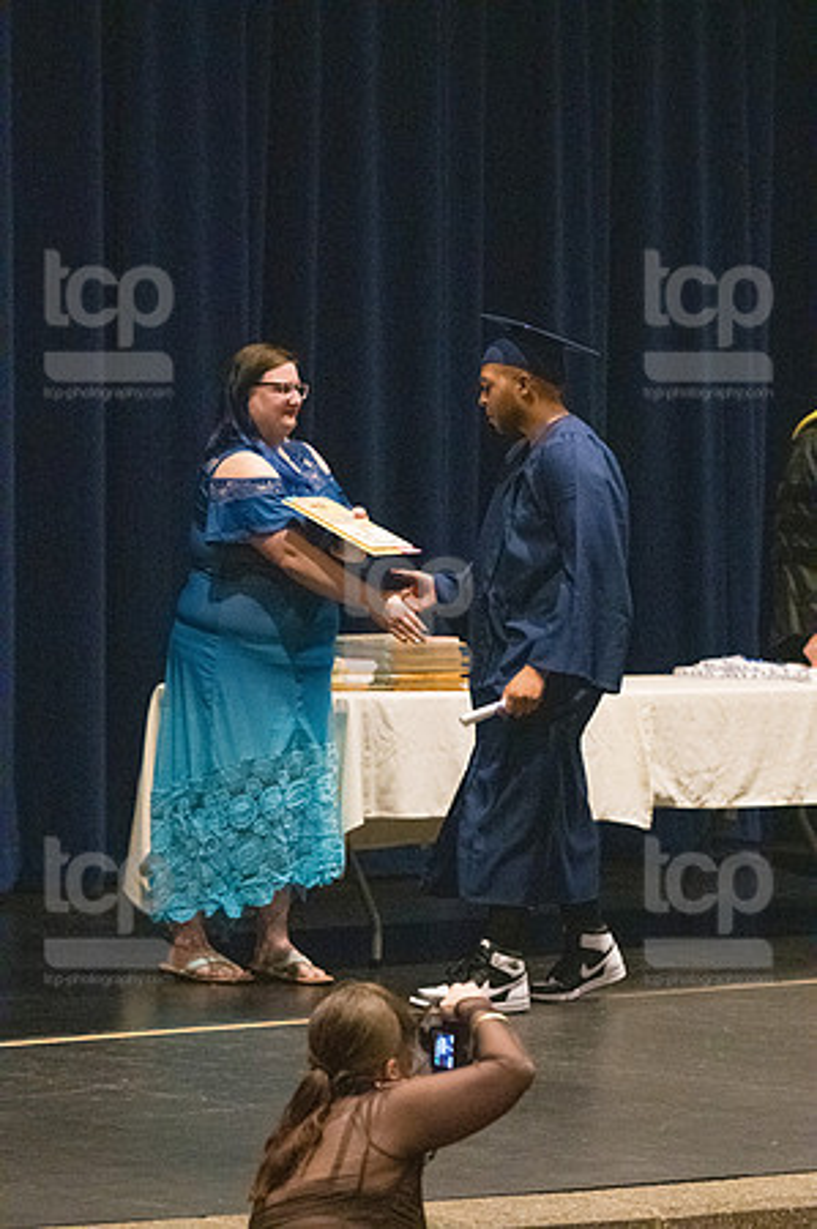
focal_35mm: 157
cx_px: 408
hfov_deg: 8.7
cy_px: 614
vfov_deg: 13.1
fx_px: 5357
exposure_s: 1/400
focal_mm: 105
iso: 10000
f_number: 3.2
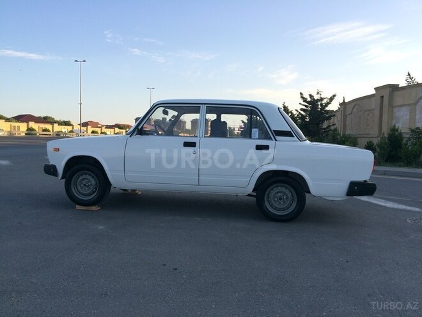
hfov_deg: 61.7
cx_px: 211
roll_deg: -0.9
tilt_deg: -2.8
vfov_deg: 48.2
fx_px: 354
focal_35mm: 29
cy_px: 158
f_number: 2.2
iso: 32
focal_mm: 4.15
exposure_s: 1/612
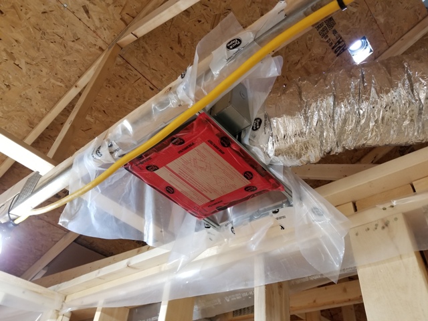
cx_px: 214
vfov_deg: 53.1
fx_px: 321
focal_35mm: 26
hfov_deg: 67.3
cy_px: 160
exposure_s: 1/29
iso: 200
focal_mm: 4.25
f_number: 1.7
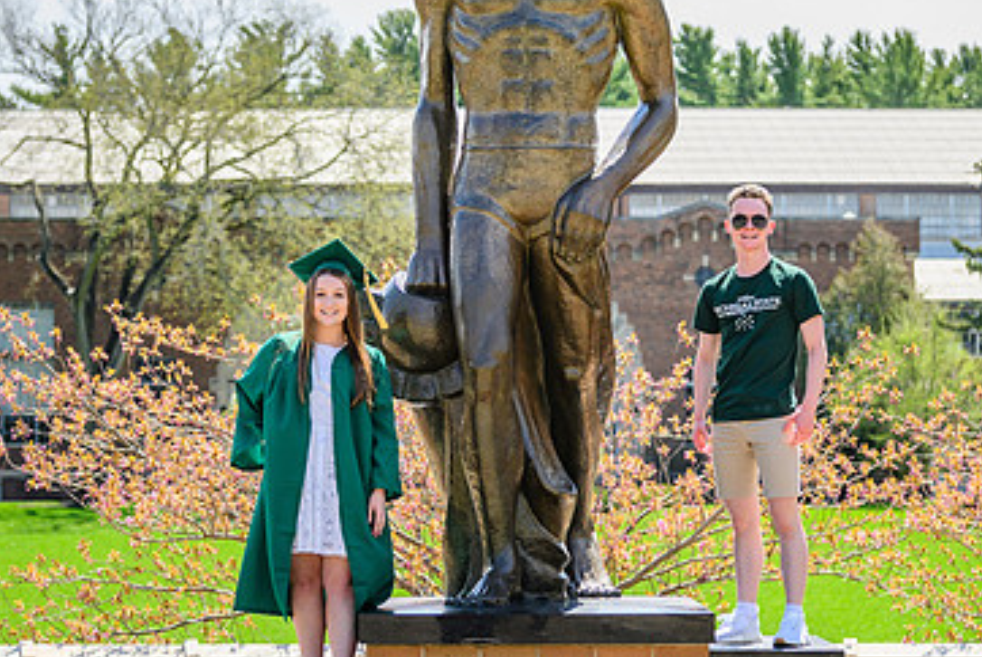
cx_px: 583
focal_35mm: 139
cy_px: 267
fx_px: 3795
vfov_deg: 9.9
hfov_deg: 14.7
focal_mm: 86
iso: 400
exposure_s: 1/2500
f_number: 4
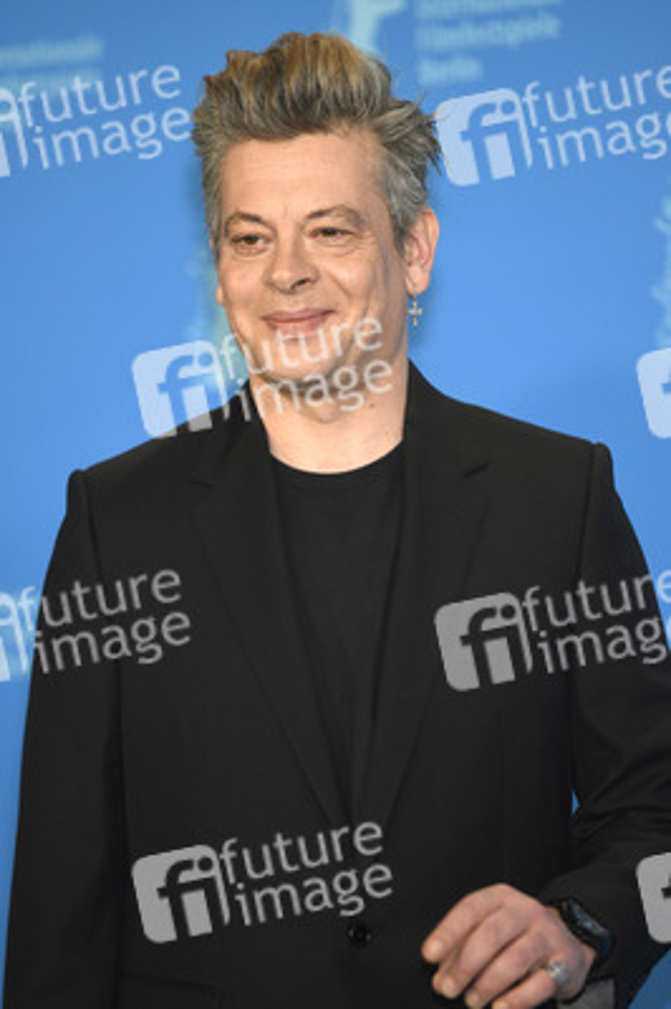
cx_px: 336
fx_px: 5601
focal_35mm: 200
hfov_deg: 6.9
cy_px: 504
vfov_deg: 10.3
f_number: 3.5
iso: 640
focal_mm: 200
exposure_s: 1/400
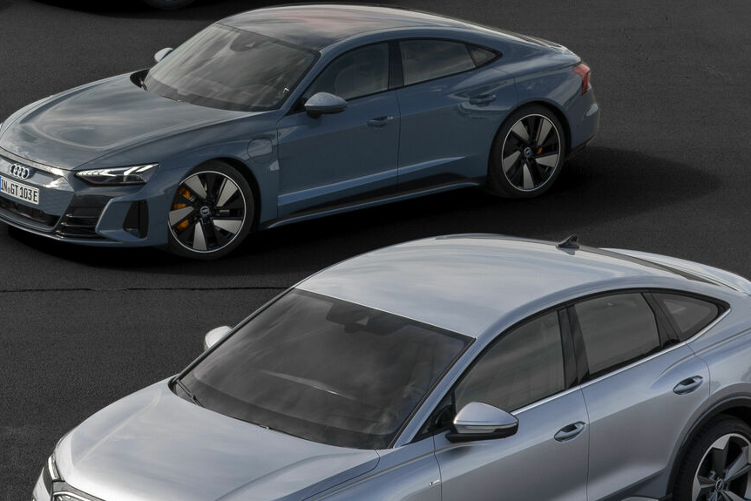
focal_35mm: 167
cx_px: -17
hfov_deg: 12.2
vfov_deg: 8.2
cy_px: -41
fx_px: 3484
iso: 100
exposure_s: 1/50
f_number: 11
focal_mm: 50
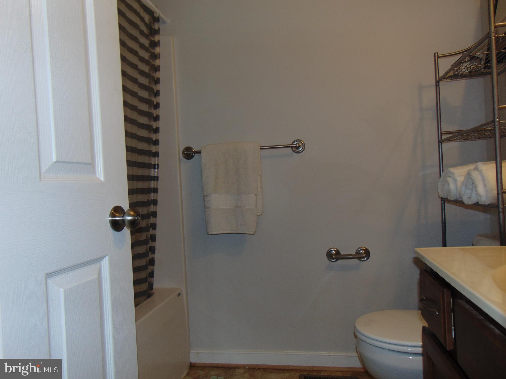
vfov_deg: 54.9
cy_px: 190
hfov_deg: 69.4
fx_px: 366
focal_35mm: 25
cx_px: 253
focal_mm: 4.5
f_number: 3
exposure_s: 1/30
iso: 80
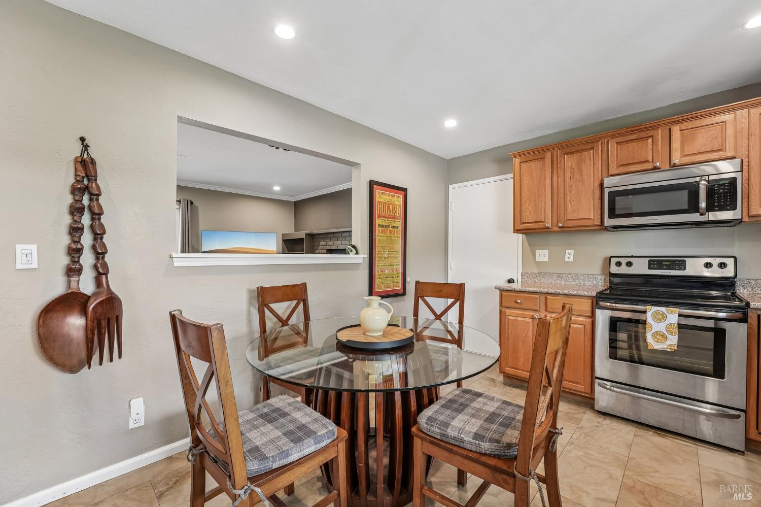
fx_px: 296
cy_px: 254
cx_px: 380
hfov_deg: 104.3
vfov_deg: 81.2
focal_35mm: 14
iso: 640
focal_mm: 14
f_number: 8
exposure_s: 1/30
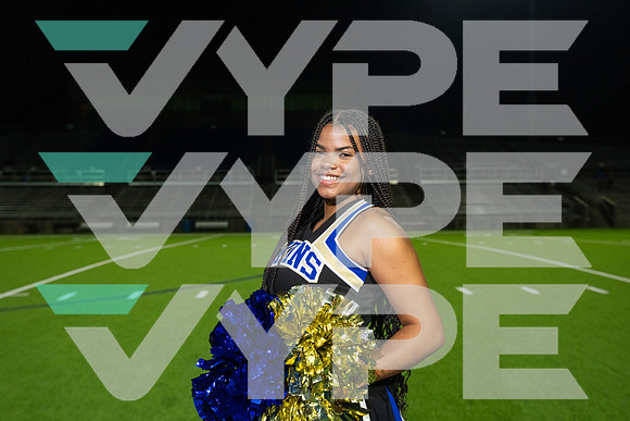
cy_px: 210
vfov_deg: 32.6
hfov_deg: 47.4
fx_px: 718
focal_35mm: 41
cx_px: 315
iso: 1000
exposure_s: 1/200
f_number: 4.5
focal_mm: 41
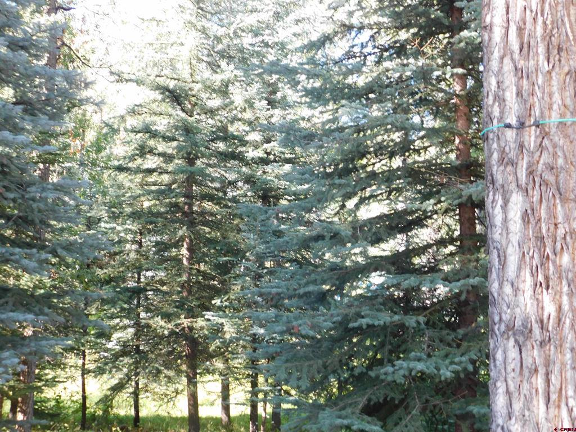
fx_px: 749
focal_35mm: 45
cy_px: 216
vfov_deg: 32.2
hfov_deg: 42.1
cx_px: 288
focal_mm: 8
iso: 125
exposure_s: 1/40
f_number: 3.7
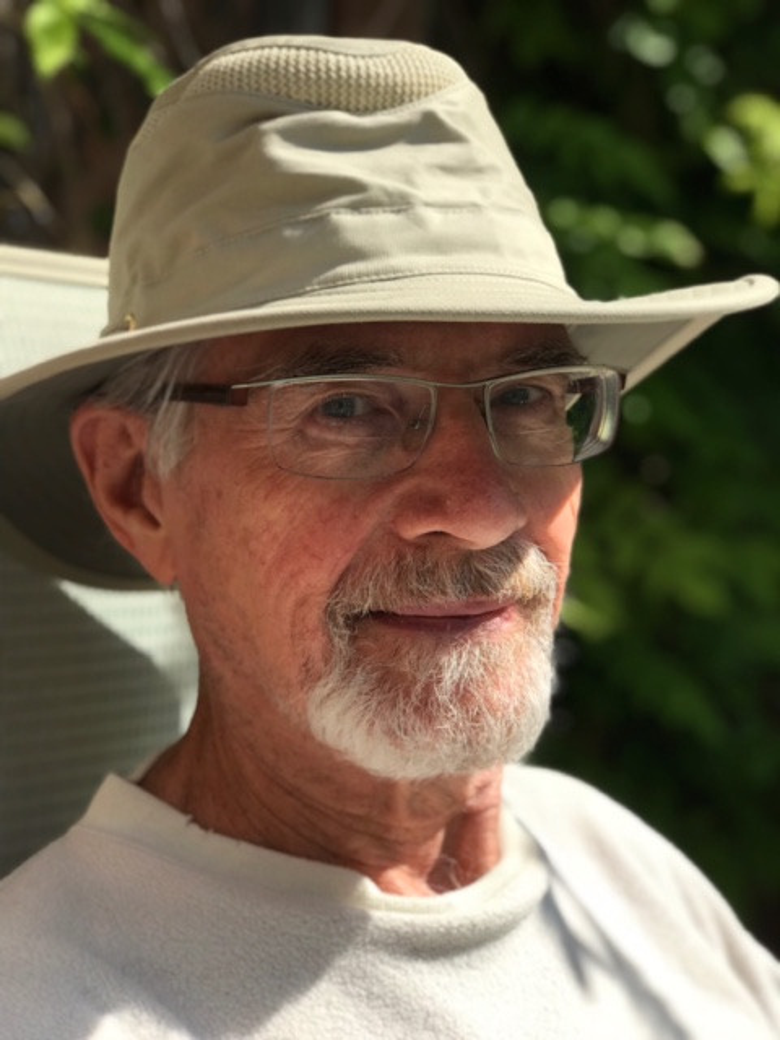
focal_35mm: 57
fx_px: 1713
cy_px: 520
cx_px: 390
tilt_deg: -6.5
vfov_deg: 33.8
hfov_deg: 25.7
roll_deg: -5.6
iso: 20
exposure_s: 1/679
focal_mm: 6.6
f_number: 2.8
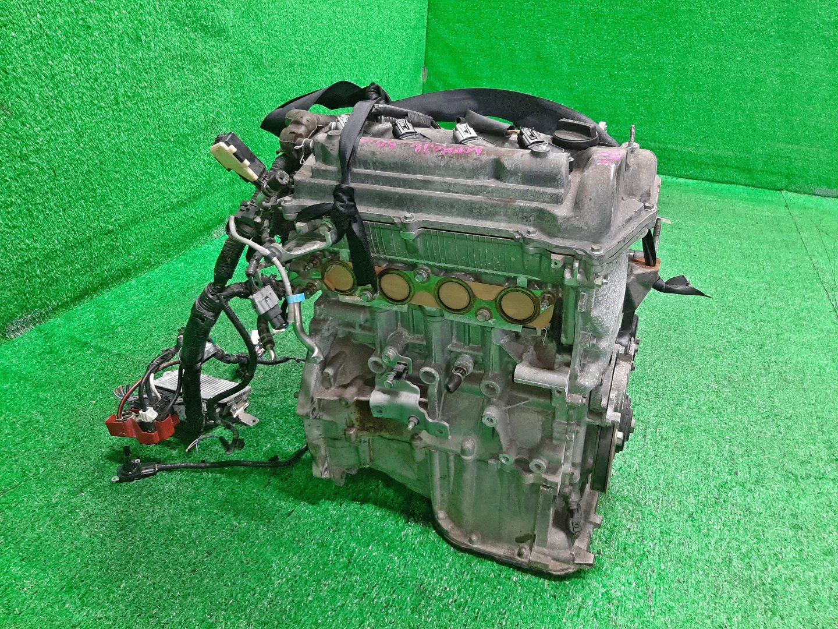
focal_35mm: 26
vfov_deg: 53.1
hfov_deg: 67.3
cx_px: 419
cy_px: 314
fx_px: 629
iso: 215
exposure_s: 1/50
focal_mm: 3.93
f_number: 1.7
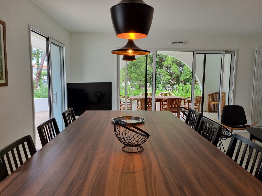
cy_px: 98
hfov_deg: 67.3
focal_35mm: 26
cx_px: 131
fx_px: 197
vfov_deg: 53.1
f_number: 1.8
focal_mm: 5.4
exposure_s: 1/125
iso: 50
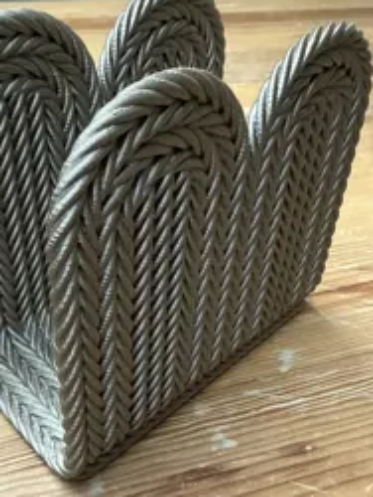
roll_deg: -1.7
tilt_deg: -33.9
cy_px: 227
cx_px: 155
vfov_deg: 46.7
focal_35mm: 40
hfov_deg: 35.9
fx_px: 574
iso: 500
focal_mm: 2.22
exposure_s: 1/60
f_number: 2.2
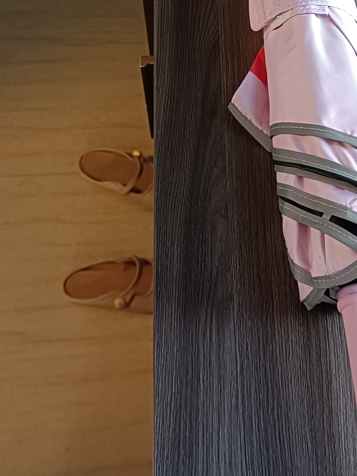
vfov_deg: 32.8
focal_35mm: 57
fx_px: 784
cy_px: 94
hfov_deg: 25.0
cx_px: 312
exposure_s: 1/50
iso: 815
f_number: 1.9
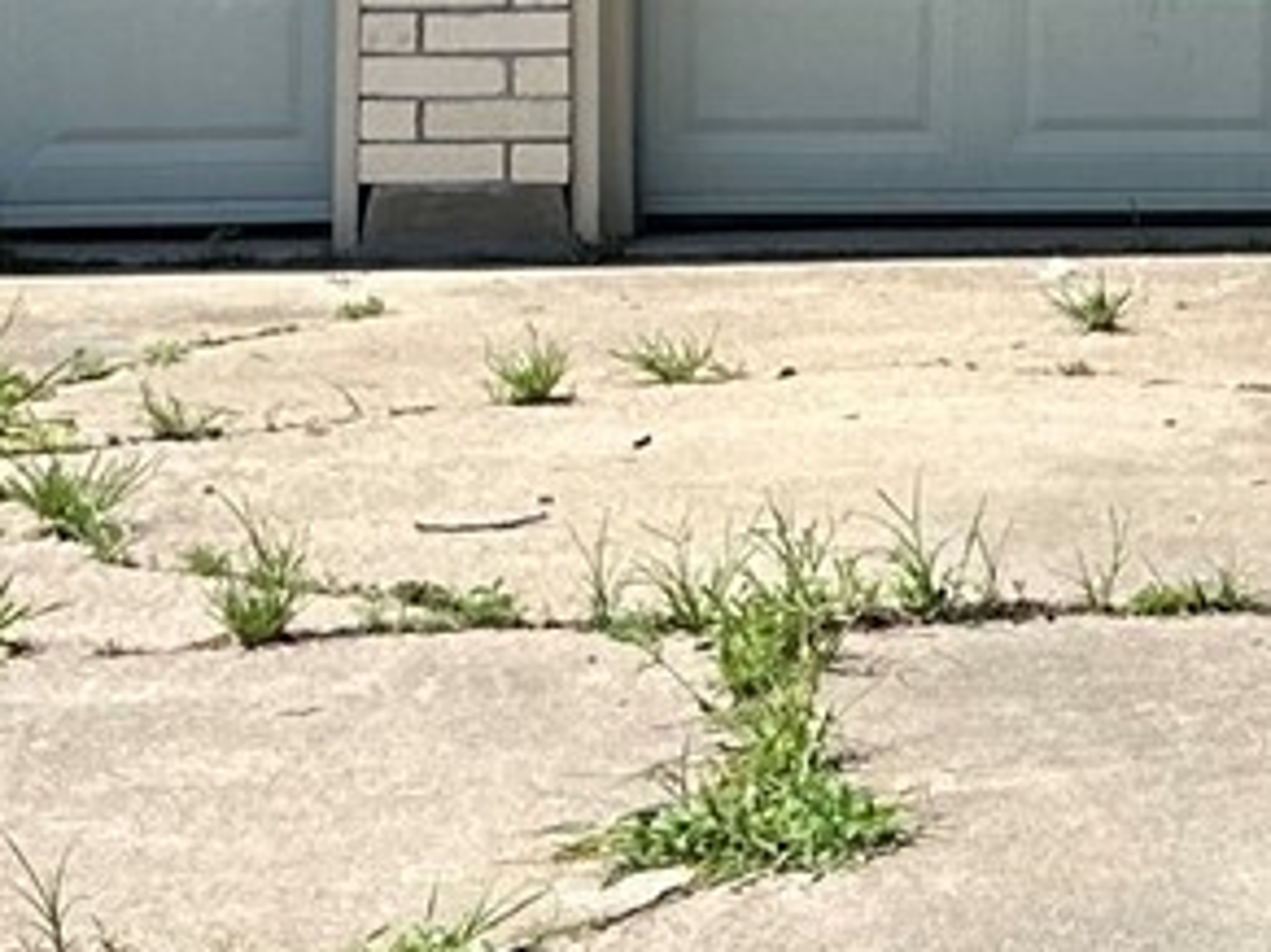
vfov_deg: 8.6
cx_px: 2131
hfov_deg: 11.1
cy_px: -537
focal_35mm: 169
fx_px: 6203
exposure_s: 1/3058
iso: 80
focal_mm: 6.86
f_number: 1.78
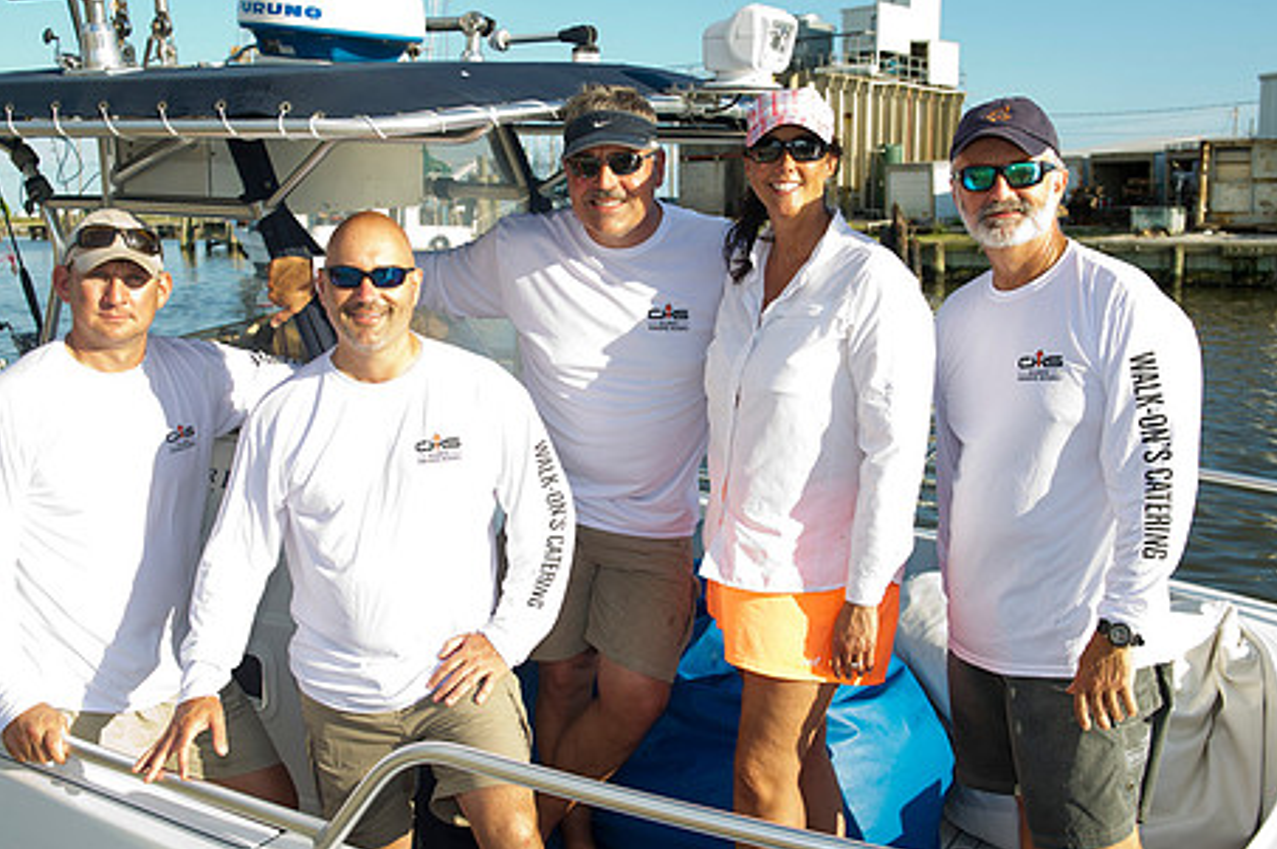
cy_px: 403
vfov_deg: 32.6
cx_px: 612
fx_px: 1453
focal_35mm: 41
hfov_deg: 47.4
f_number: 5.6
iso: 125
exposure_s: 1/250
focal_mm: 32
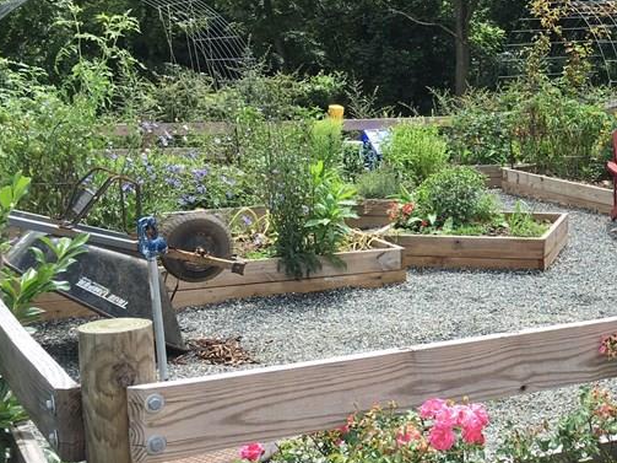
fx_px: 1051
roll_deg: +0.5
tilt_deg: -7.5
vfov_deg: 24.8
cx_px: 579
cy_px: 214
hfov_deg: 30.9
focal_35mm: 59
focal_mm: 4.15
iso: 25
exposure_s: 1/874
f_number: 2.2
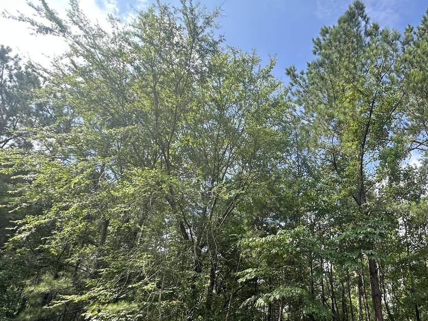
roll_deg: +1.2
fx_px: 297
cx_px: 318
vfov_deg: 55.1
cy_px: 224
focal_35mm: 24
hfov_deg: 67.3
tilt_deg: +25.2
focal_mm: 2.22
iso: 40
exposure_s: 1/303
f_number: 2.2
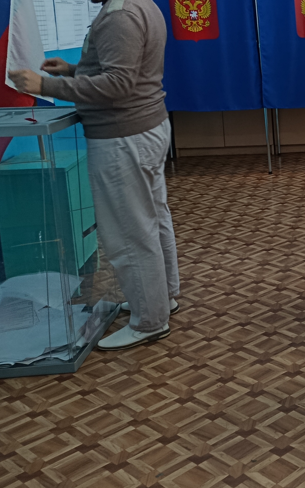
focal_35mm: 54
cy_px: 141
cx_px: 449
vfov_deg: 36.9
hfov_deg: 20.7
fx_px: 718
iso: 517
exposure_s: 1/100
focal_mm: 5.24
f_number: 1.7
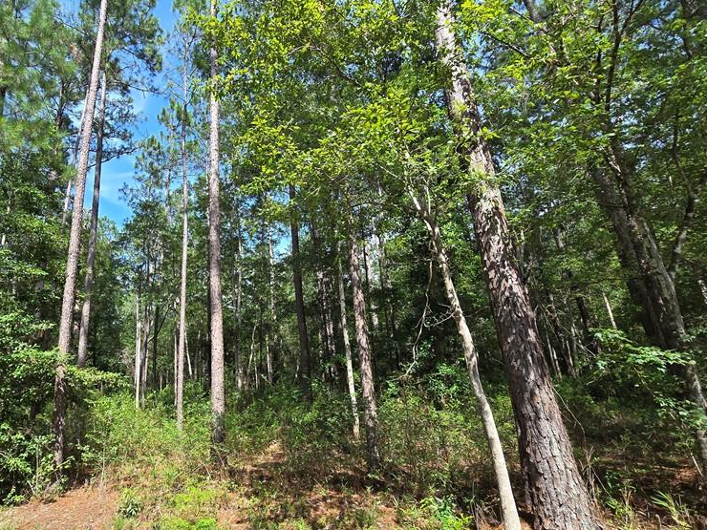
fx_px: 368
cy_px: 259
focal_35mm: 18
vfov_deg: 71.6
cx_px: 256
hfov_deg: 85.7
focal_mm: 2.2
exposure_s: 1/633
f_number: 2.2
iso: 50
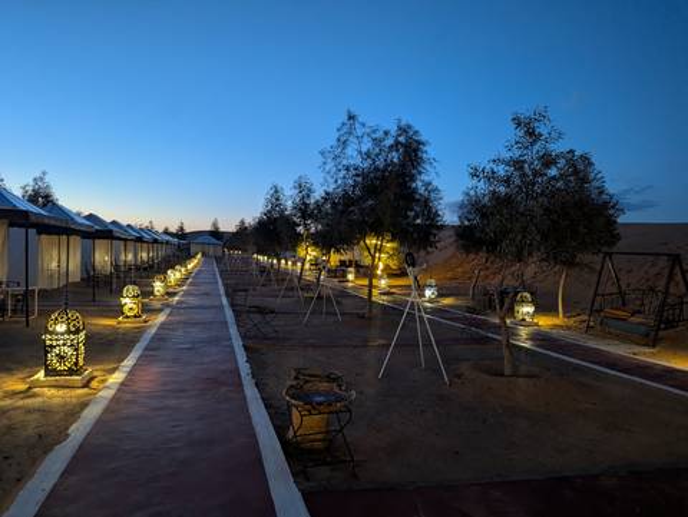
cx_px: 344
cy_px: 258
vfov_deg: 56.9
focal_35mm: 24
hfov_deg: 71.5
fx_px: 477
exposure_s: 1/50
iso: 786
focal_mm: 6.81
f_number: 1.85
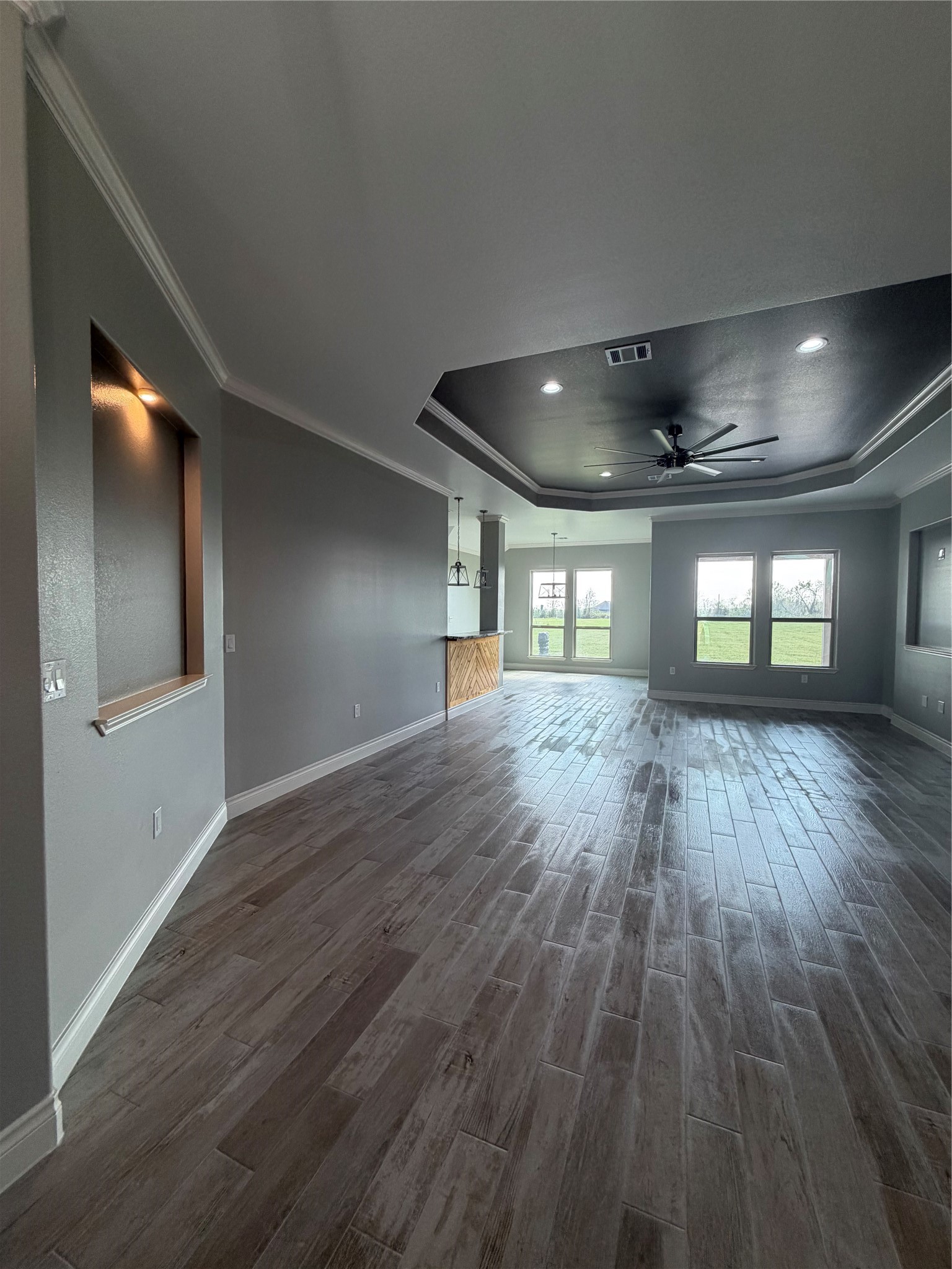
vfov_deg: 102.1
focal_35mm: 14
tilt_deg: +0.4
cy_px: 634
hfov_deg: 85.7
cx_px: 476
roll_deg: -0.7
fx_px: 513
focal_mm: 2.22
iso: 125
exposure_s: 1/120
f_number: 2.2
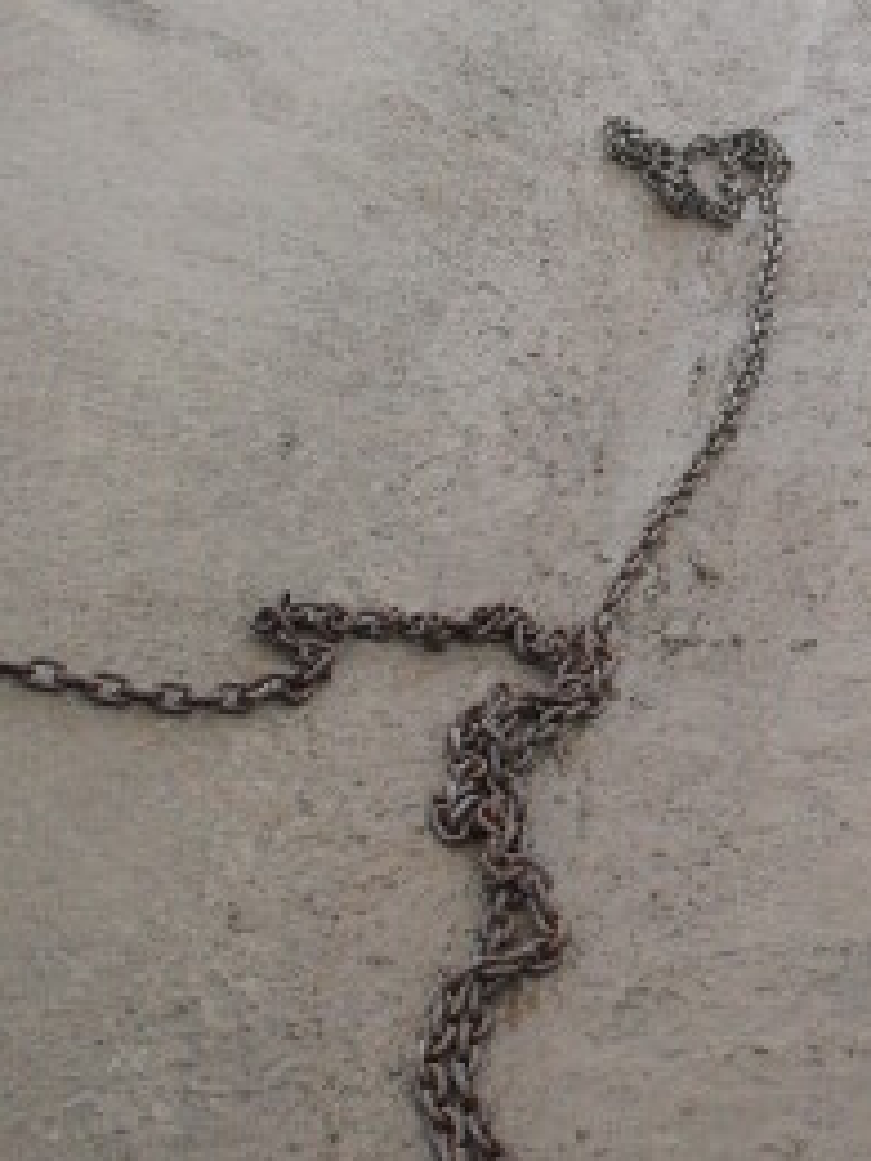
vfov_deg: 22.8
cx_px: 960
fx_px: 2885
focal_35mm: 86
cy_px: 607
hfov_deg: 16.6
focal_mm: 6.3
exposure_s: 1/125
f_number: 3.2
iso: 100
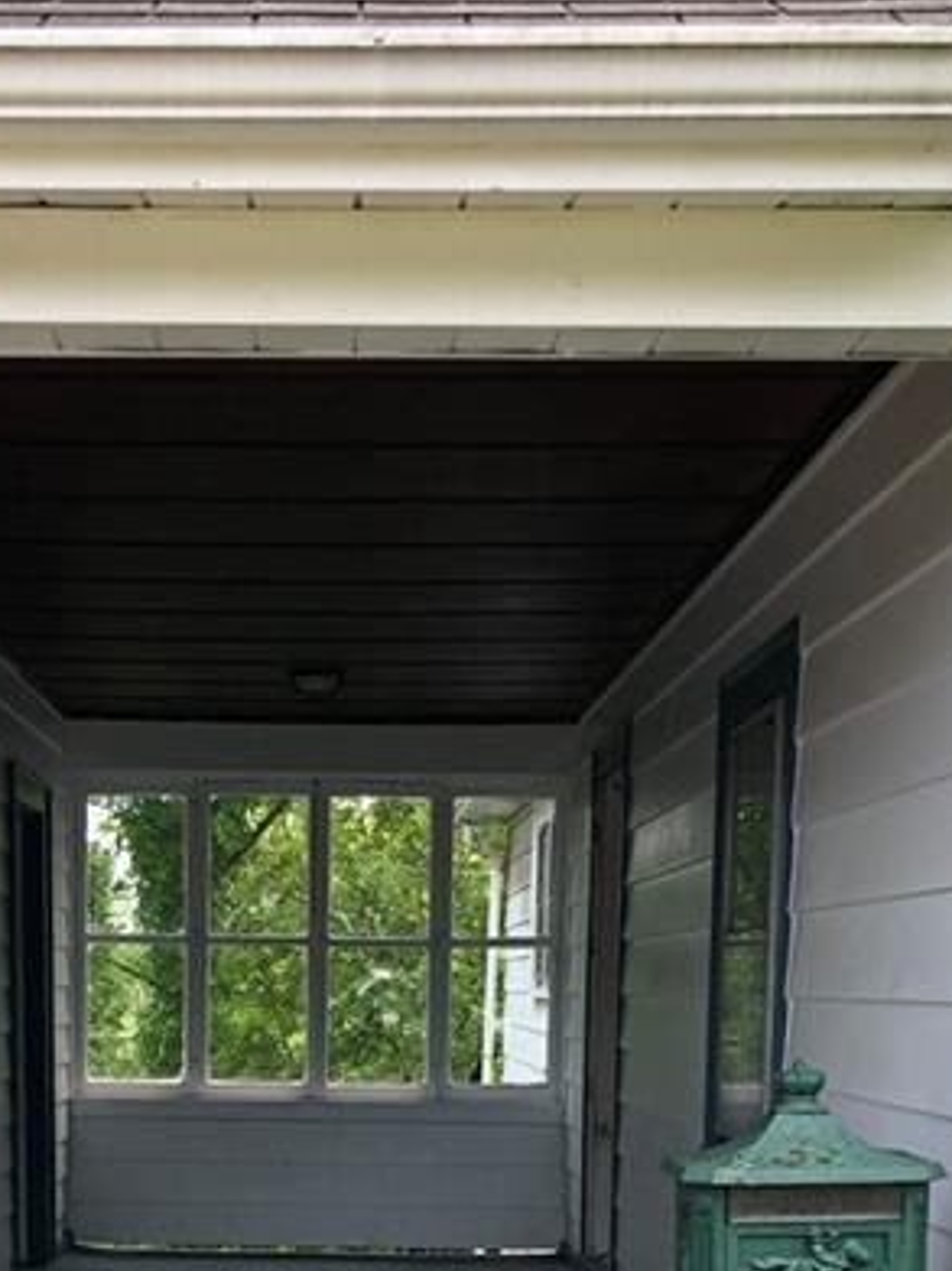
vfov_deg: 32.6
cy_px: 1219
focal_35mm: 55
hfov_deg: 26.3
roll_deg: -1.2
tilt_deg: -5.8
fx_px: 2018
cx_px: 270
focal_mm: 4
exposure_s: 1/337
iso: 20
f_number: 1.8
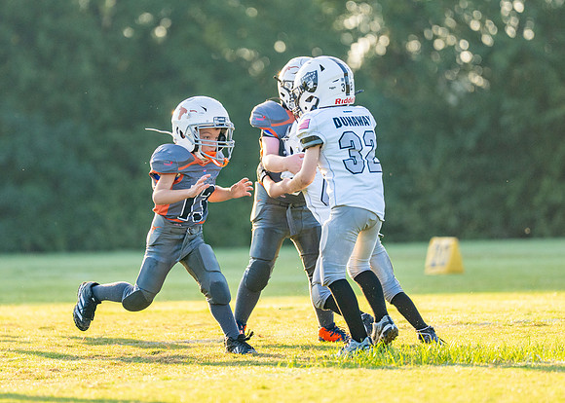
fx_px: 5453
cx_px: 213
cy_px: 168
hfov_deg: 5.9
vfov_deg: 4.2
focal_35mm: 340
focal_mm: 200
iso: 500
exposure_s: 1/2500
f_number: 2.8
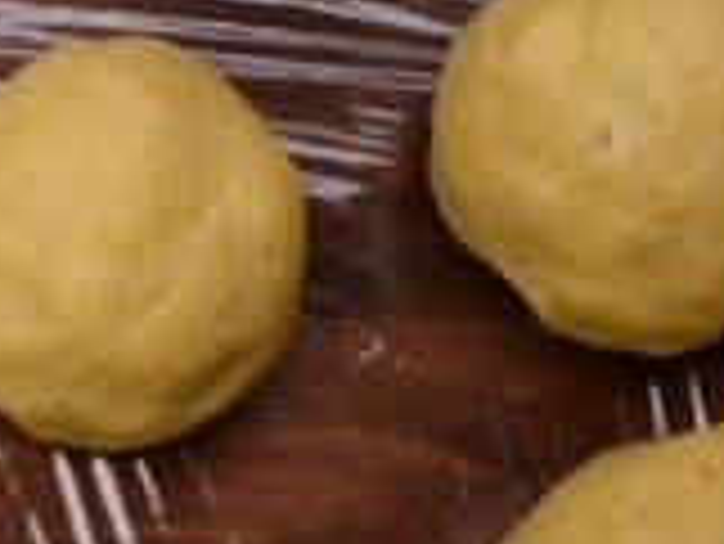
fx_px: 2826
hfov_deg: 13.6
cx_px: -432
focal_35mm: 135
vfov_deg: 10.8
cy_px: 638
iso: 200
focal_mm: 17
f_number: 8
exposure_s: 1/125
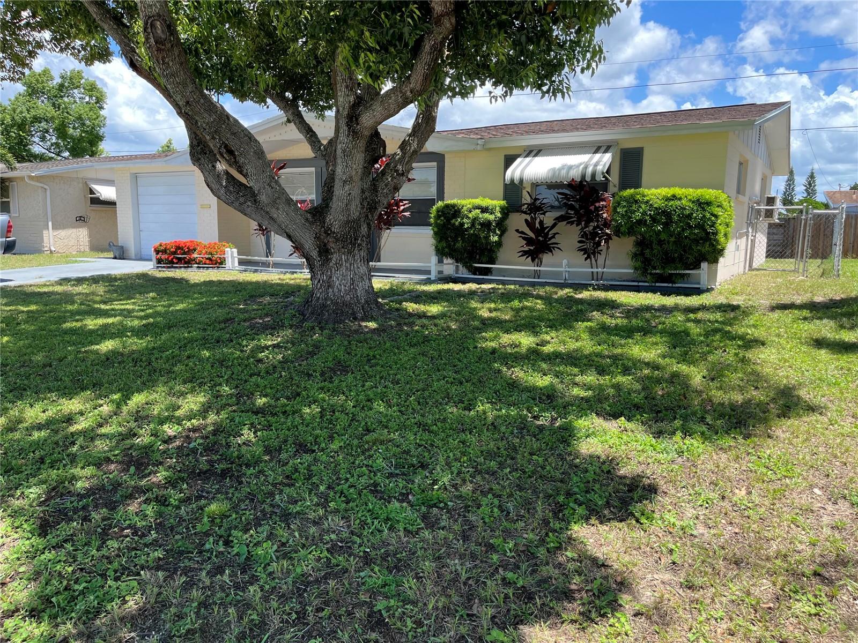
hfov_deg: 67.3
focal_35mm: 26
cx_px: 429
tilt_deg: -7.5
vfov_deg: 53.1
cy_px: 322
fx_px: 644
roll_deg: -0.8
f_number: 1.6
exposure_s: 1/833
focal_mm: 5.1
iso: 50
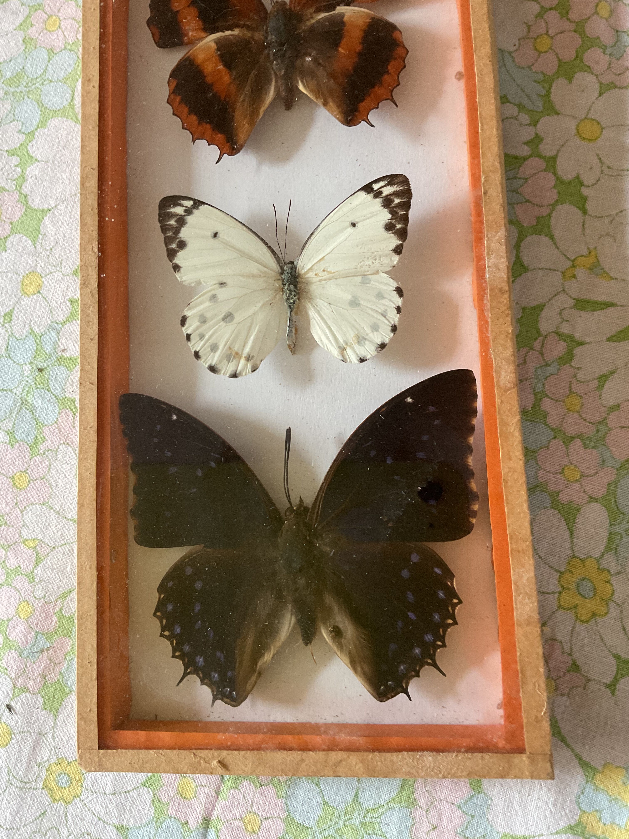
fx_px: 703
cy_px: 420
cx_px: 314
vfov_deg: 61.7
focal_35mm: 29
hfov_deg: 48.2
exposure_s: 1/50
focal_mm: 3
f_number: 1.8
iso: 160
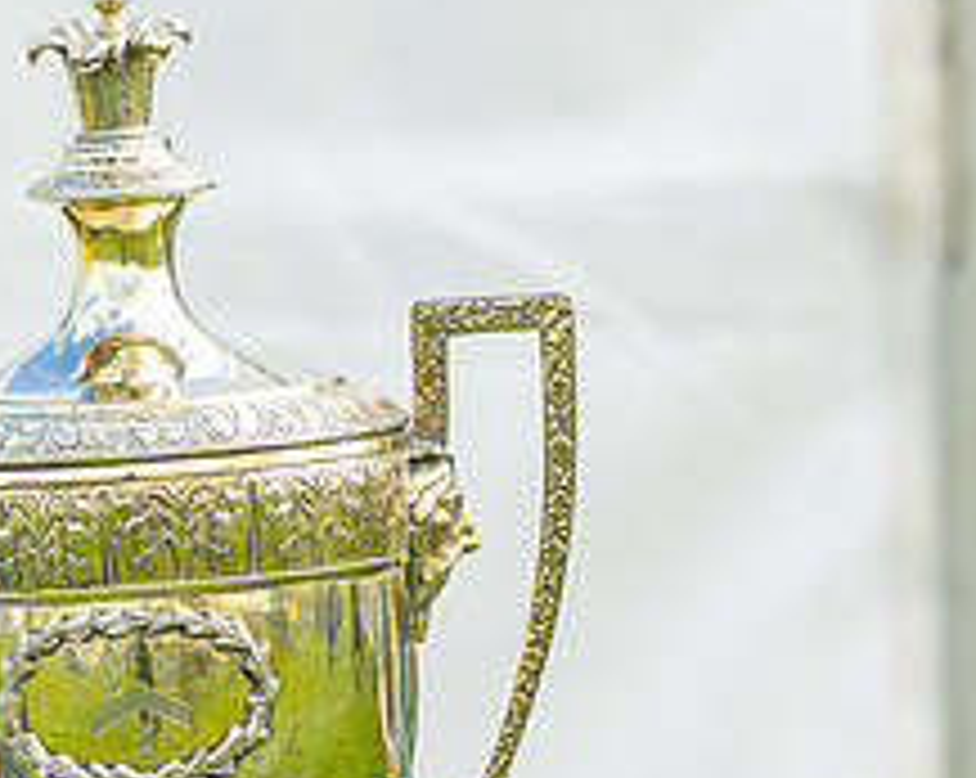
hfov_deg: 4.9
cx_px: 281
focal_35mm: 395
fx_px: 11395
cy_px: 913
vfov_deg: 3.9
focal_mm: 135
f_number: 4.5
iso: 400
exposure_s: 1/800
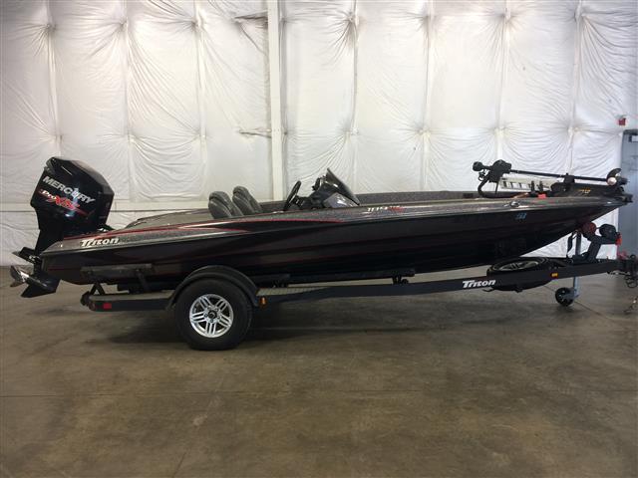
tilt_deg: -6.4
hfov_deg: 61.7
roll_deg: +1.3
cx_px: 319
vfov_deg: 48.2
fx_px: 534
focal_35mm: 29
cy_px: 239
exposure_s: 1/30
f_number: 2.2
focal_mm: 4.15
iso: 50
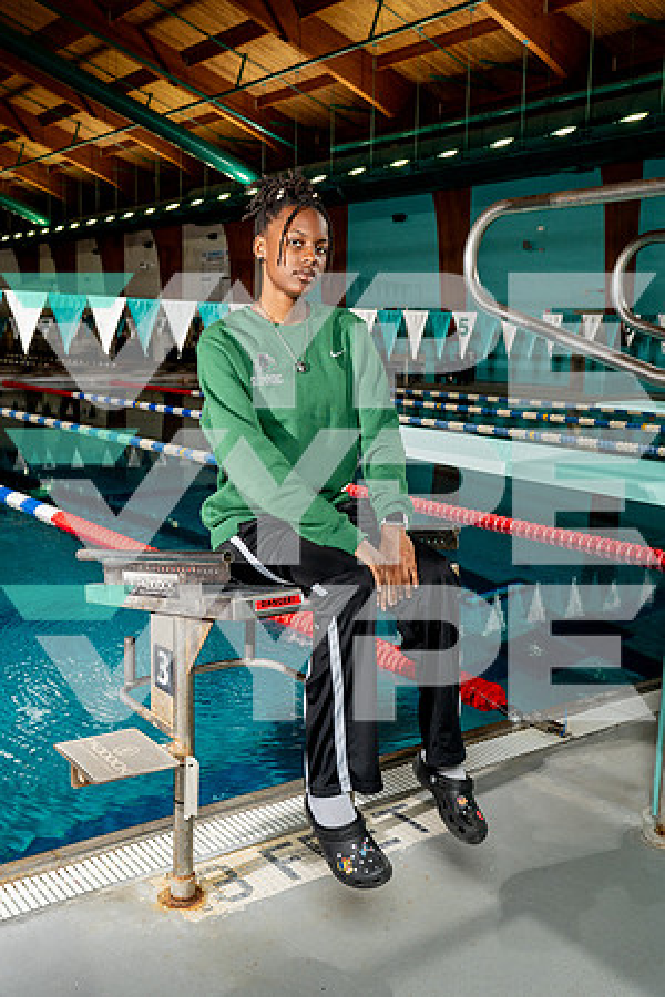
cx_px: 332
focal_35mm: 36
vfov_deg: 53.1
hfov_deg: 36.9
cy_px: 498
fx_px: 997
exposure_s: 1/250
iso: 640
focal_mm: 36
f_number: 6.3
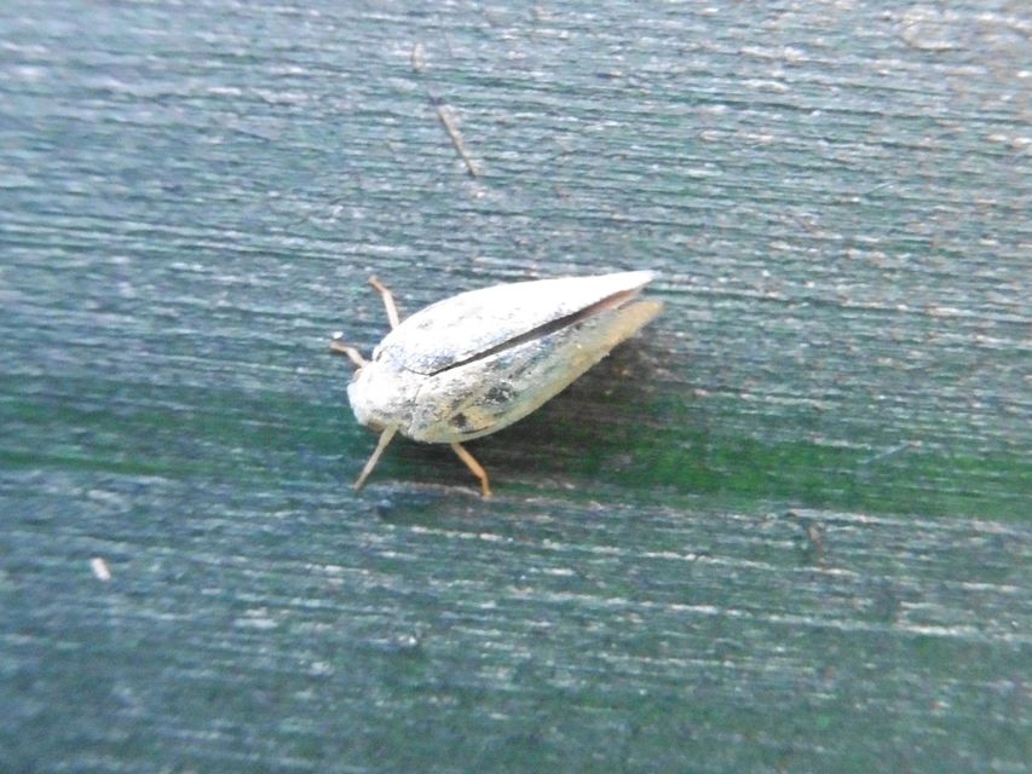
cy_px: 387
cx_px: 516
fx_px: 1014
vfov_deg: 41.8
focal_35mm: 34
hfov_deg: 54.0
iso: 1600
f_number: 3.7
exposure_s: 1/125
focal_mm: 6.1
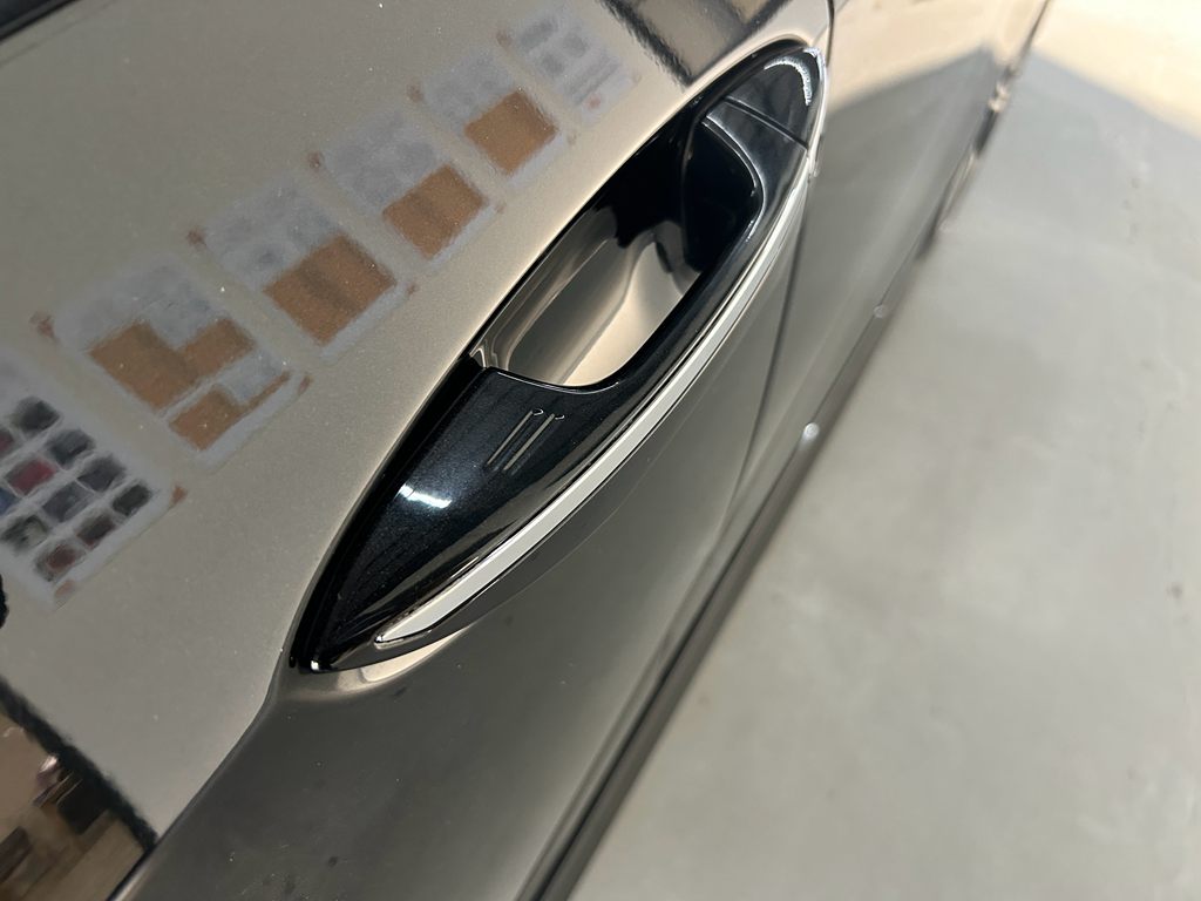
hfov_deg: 67.3
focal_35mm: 26
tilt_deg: -49.5
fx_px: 902
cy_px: 450
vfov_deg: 53.1
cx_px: 600
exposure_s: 1/60
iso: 200
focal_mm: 5.7
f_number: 1.5
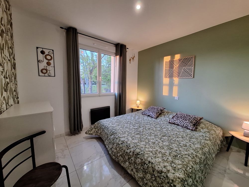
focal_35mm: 13
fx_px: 94
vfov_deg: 89.9
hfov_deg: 106.2
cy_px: 94
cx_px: 124
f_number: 2.2
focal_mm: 1.74
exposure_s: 1/33
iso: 200
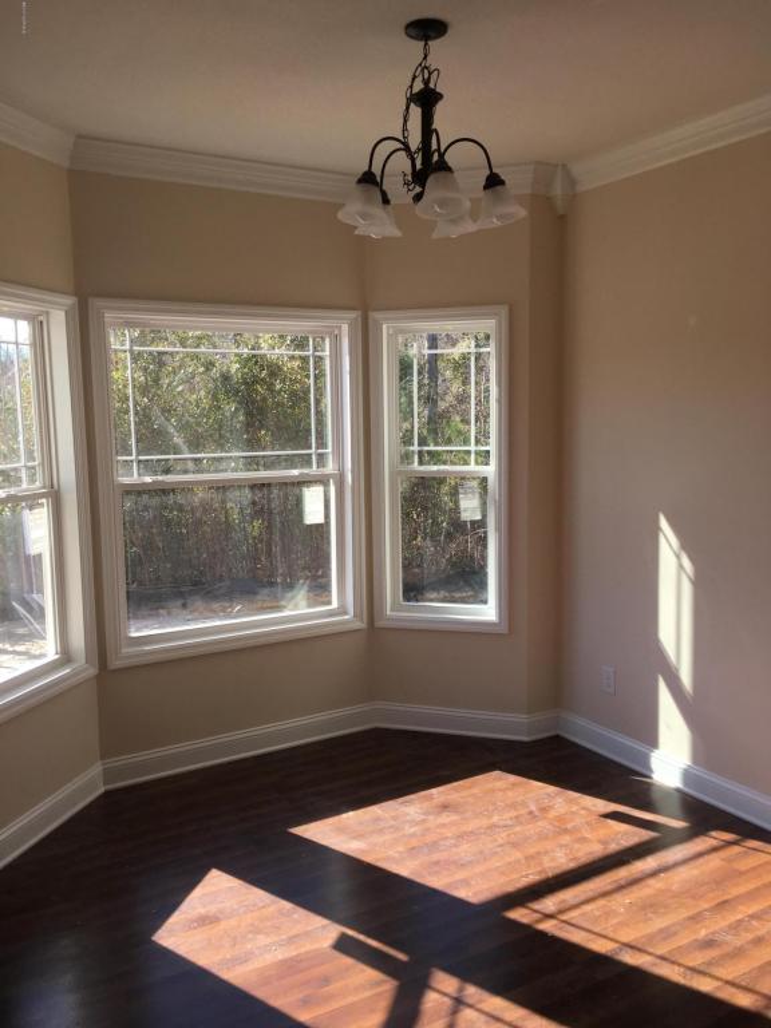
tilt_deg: -7.7
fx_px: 861
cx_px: 386
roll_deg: +1.0
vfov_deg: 61.7
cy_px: 514
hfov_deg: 48.2
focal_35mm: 29
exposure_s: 1/299
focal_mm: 4.15
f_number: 2.2
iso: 25
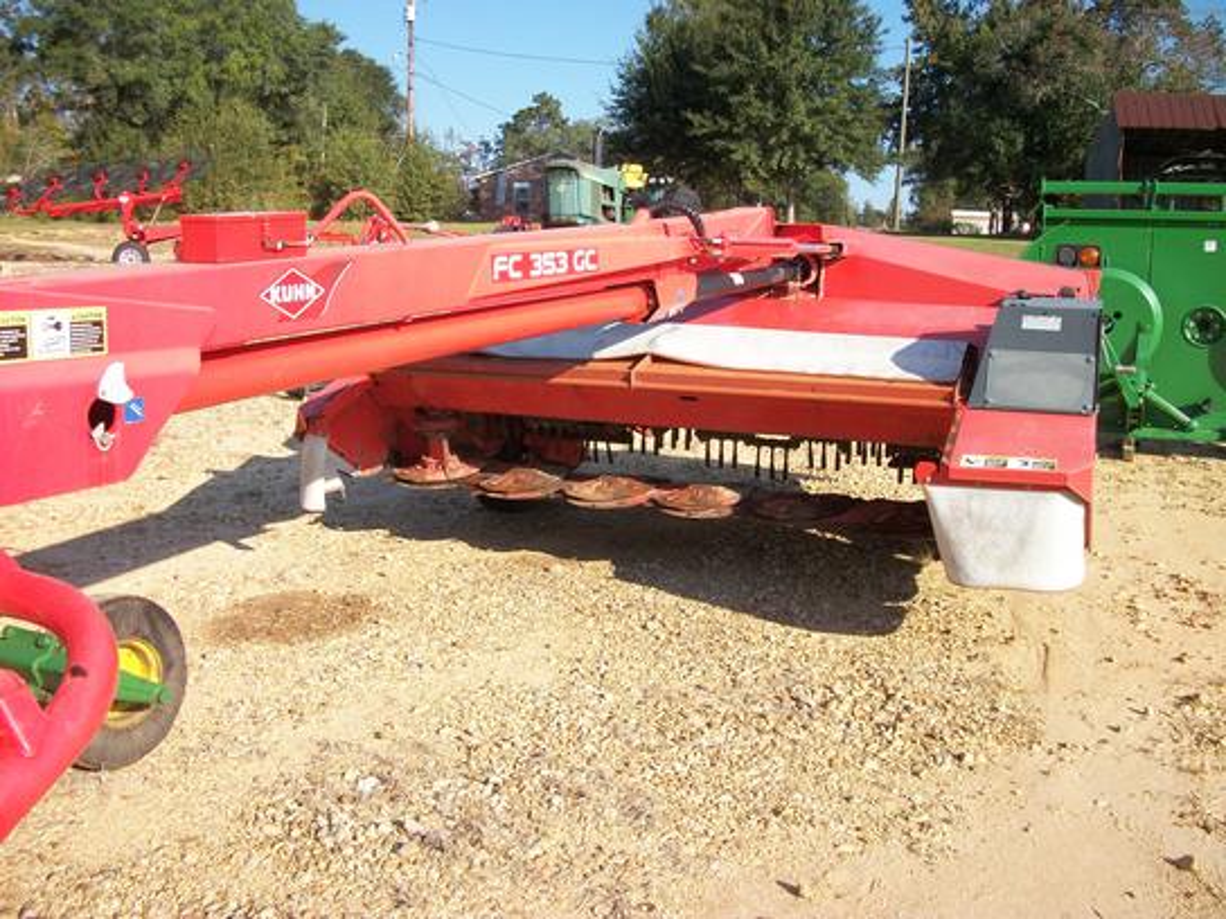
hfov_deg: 56.8
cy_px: 460
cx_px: 613
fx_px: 1133
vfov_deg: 44.2
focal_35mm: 32
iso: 80
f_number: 8.8
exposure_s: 1/125
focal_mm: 5.7
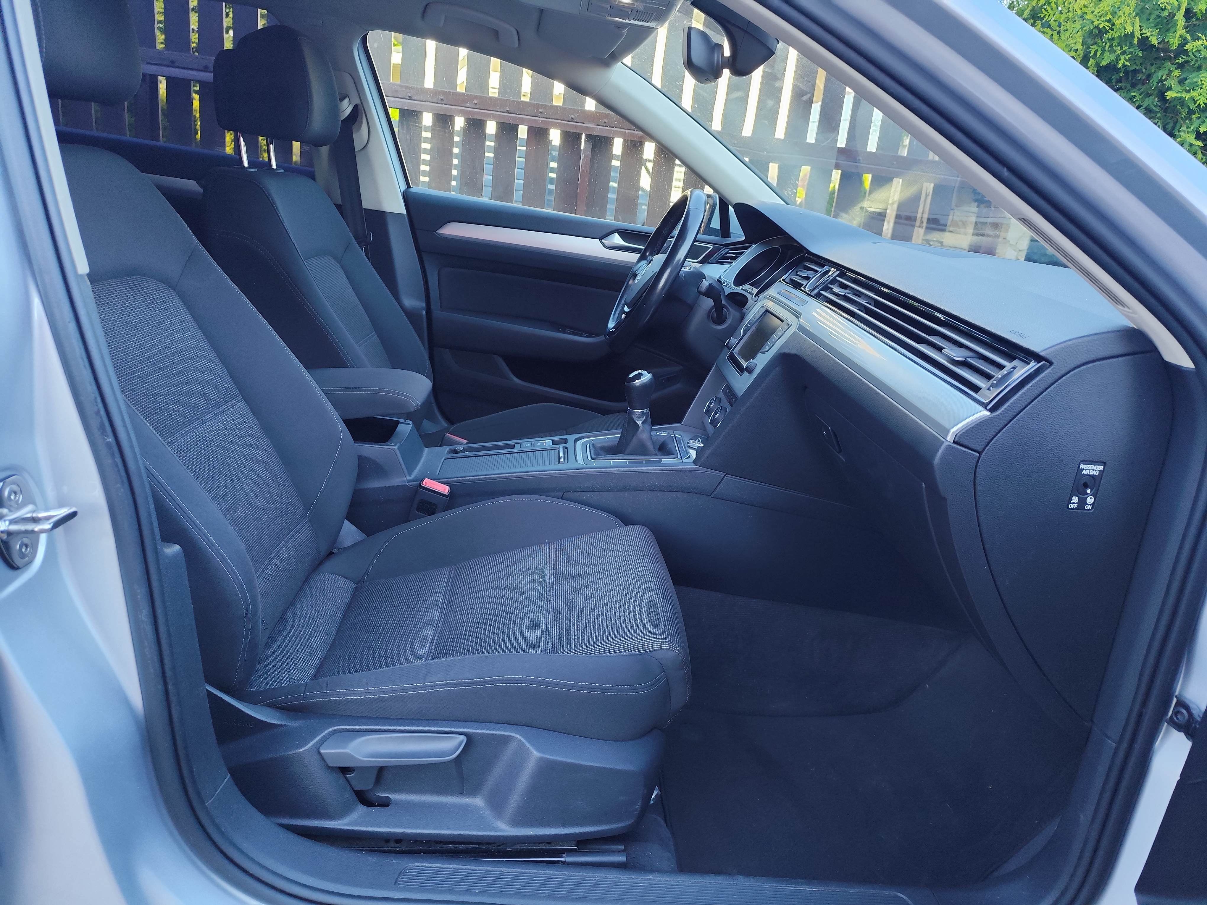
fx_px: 802
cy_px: 452
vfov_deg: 58.9
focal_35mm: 23
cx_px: 604
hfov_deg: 73.9
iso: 80
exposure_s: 1/100
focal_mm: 6.19
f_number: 1.65
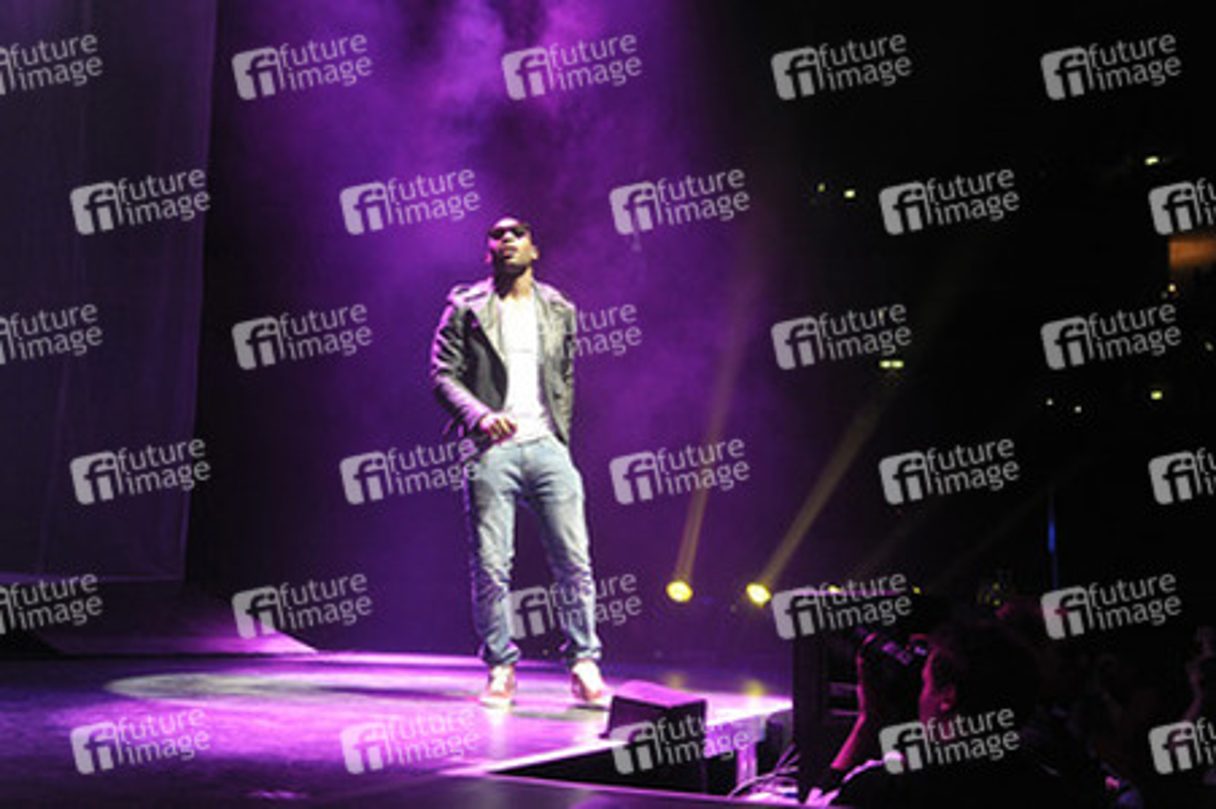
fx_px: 1181
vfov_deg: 37.8
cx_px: 608
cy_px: 404
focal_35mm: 35
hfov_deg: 54.5
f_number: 5.6
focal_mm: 35
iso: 4000
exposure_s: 1/200
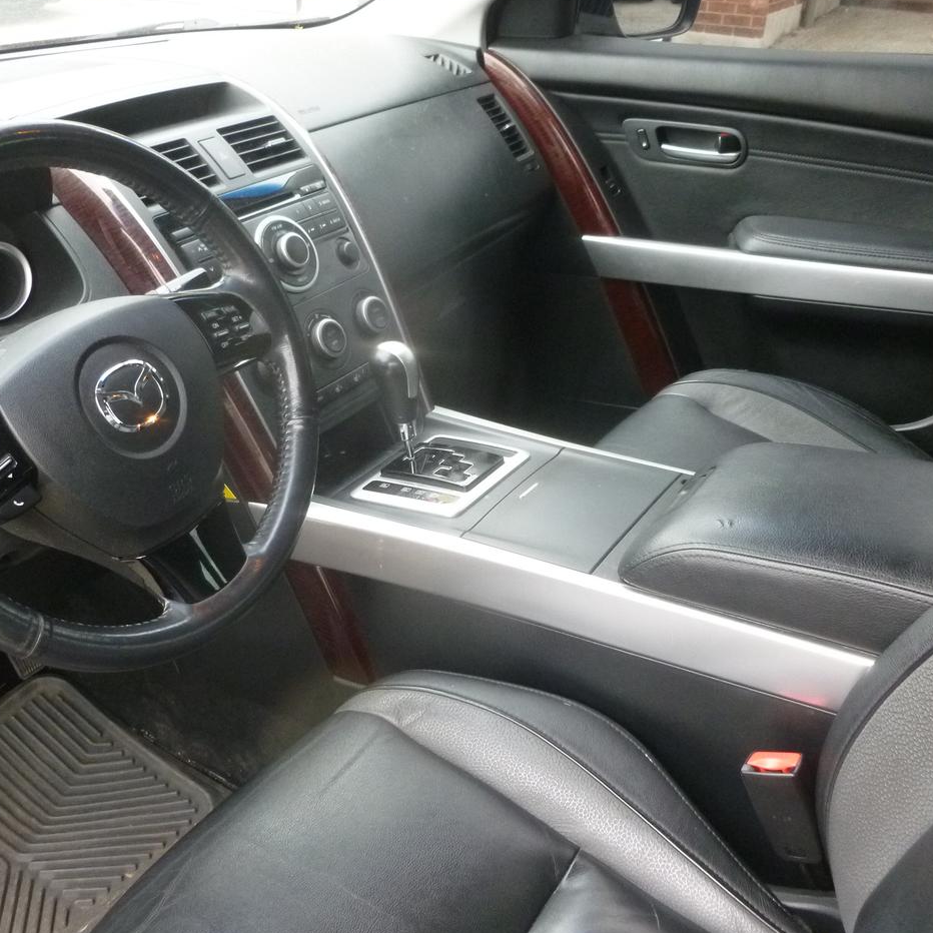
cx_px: 400
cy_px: 465
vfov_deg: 48.5
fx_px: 1037
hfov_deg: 48.3
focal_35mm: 34
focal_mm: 5
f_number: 3.3
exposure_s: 1/50
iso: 400
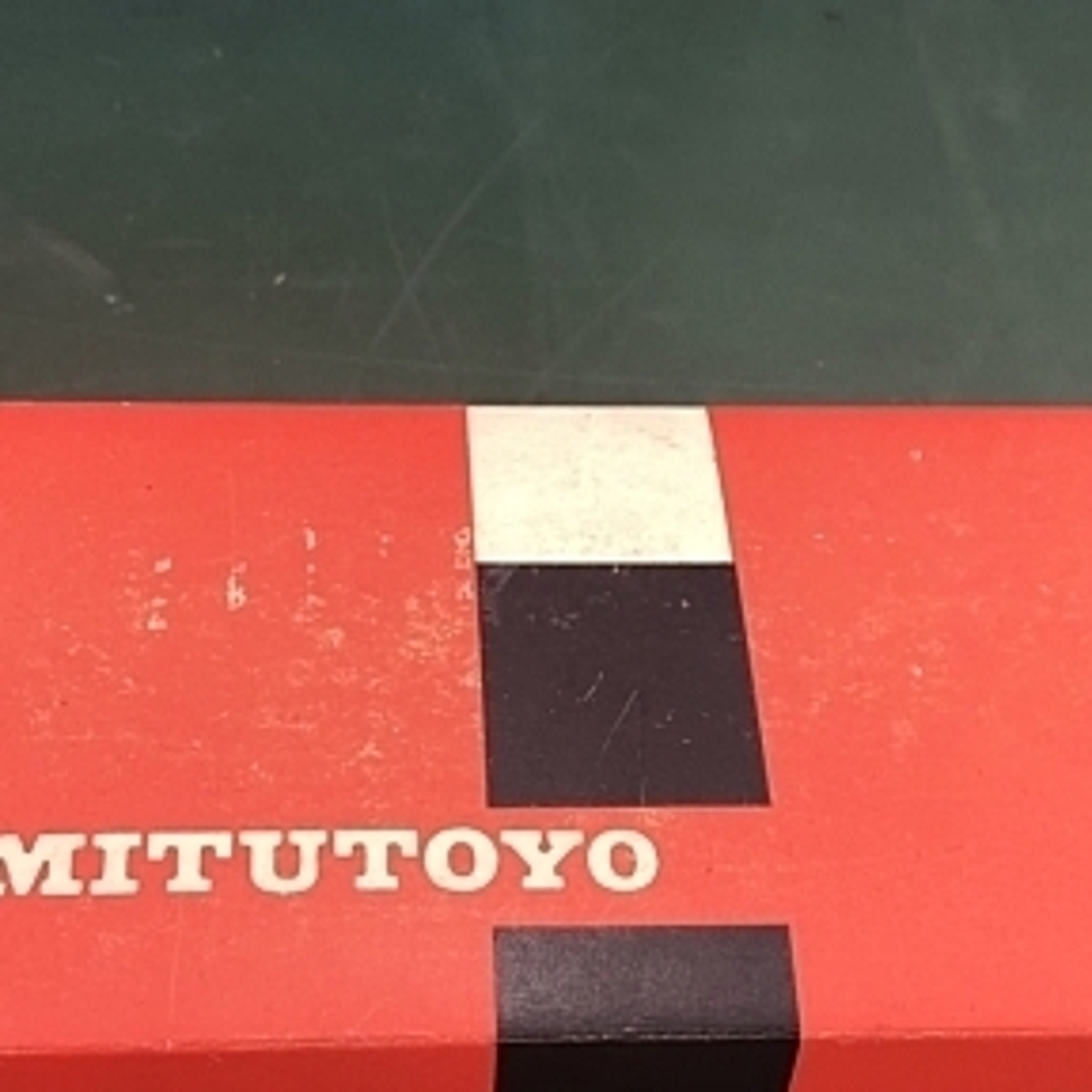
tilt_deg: -56.4
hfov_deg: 31.1
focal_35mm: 55
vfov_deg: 30.4
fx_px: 1963
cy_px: 857
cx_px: 565
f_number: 1.8
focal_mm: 3.99
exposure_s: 1/15
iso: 40
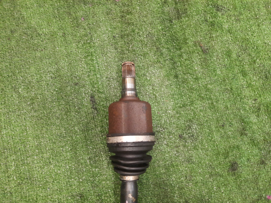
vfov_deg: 54.9
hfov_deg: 69.4
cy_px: 102
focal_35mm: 25
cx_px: 136
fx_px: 196
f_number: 2
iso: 340
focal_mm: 4.6
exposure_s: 1/33
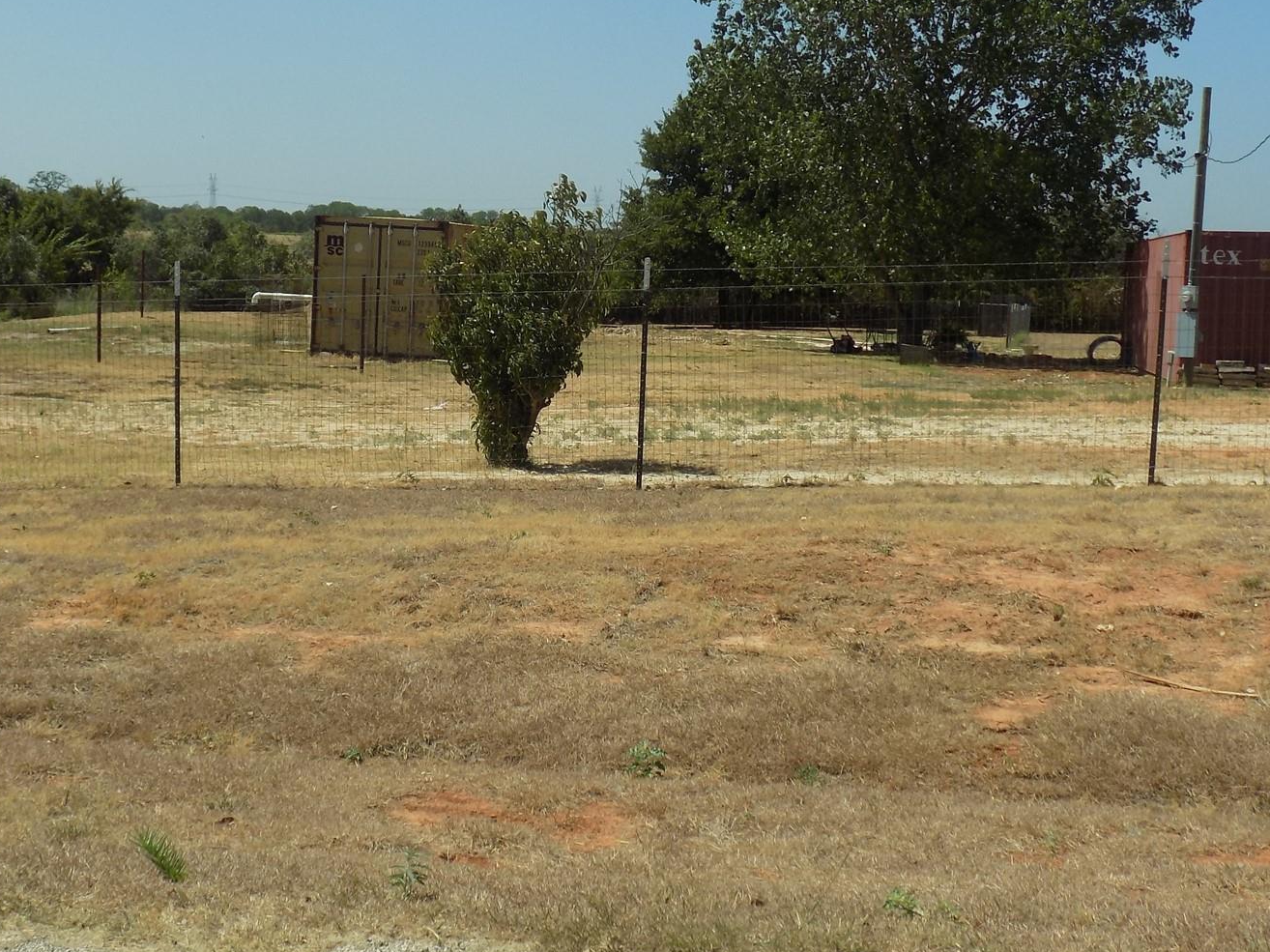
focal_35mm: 53
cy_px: 529
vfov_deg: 27.5
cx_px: 543
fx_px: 1944
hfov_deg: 36.1
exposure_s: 1/160
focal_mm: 6.1
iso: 80
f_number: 10.9
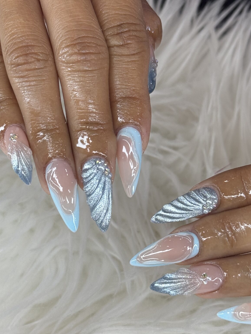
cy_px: 167
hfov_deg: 18.4
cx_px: 128
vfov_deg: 24.4
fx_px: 773
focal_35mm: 80
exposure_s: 1/199
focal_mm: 6.76
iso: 50
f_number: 1.78
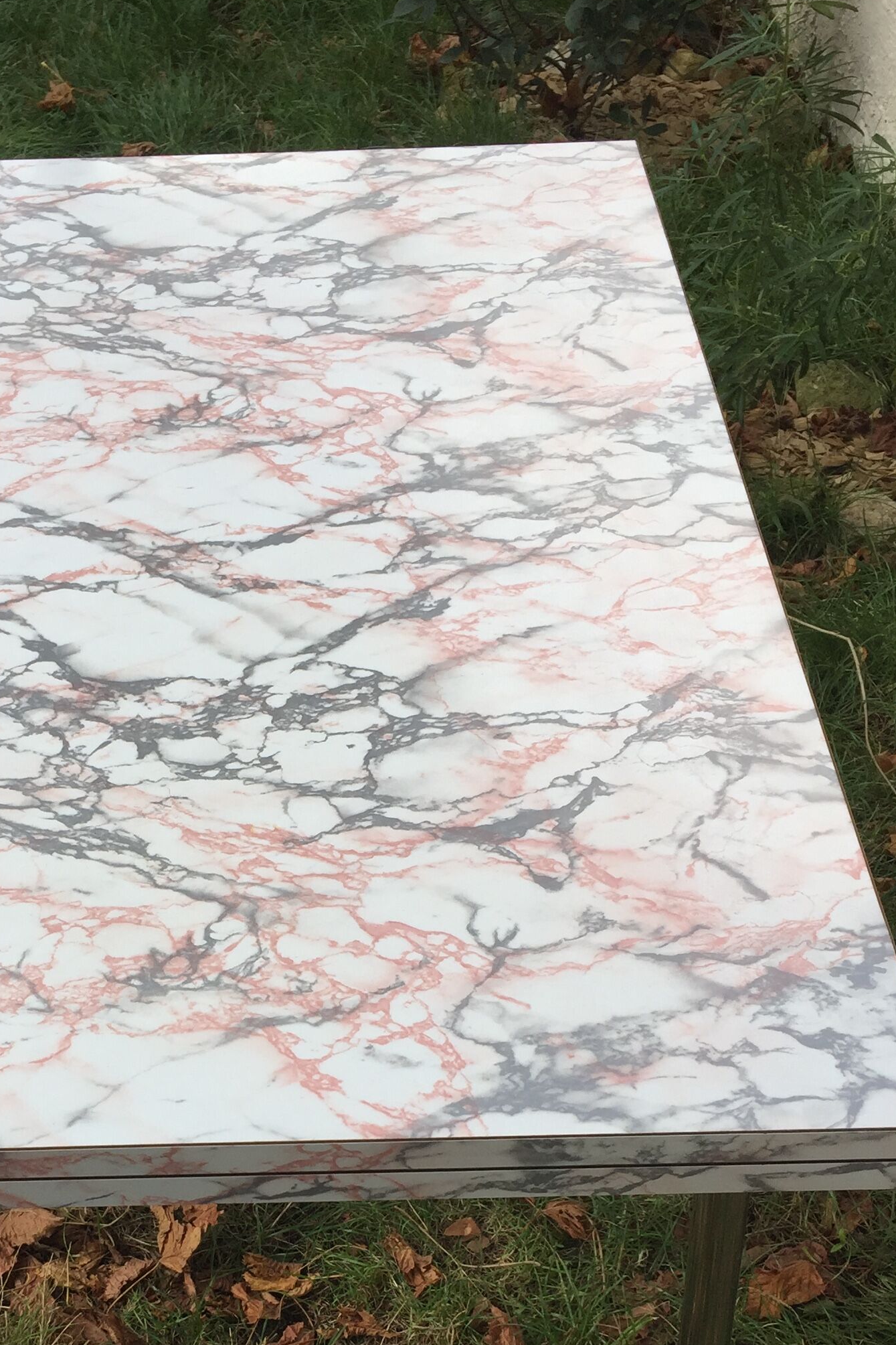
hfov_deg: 27.2
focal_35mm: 49
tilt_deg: -49.5
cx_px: 235
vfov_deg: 38.9
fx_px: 1830
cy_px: 1062
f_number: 2.2
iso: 32
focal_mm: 4.15
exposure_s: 1/416
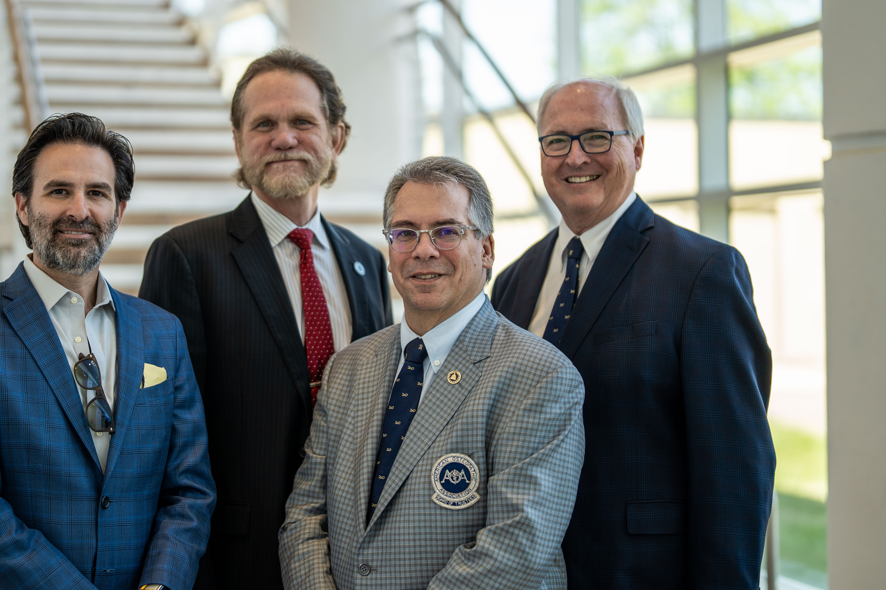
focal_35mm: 71
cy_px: 250
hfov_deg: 28.4
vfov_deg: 19.2
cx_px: 349
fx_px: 1747
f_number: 1.2
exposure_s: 1/800
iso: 100
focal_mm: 50
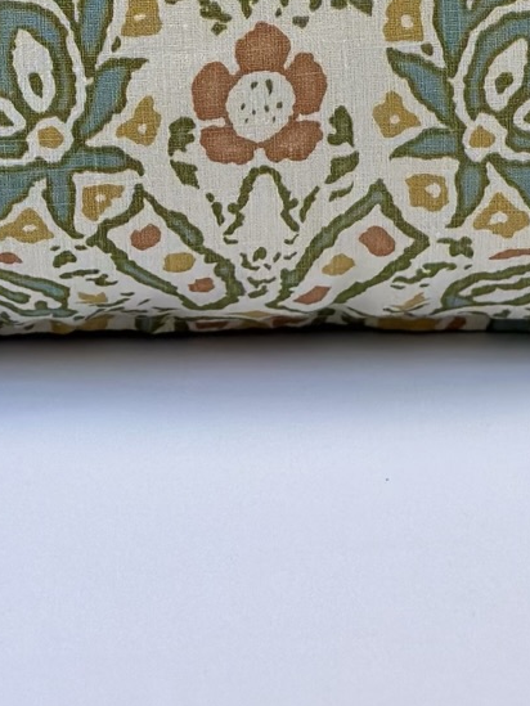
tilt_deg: -16.4
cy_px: -309
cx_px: 167
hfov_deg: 8.3
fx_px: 3653
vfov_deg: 10.7
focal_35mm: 179
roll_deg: +0.9
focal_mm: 6.86
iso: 80
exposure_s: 1/342
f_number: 1.78
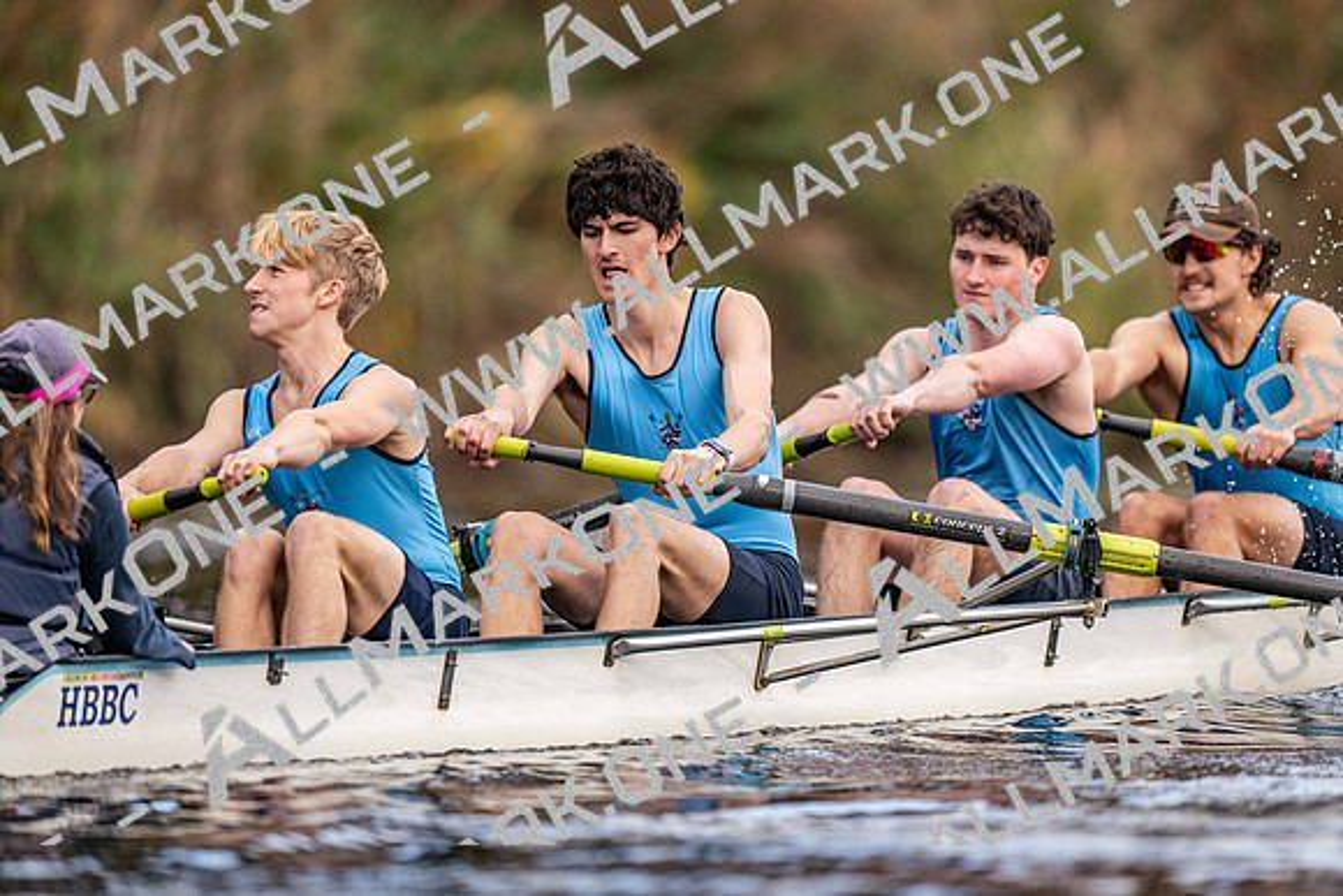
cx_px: 672
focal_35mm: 600
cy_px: 448
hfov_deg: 3.4
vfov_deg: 2.3
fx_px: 22388
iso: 1600
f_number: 4
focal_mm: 600
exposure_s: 1/2500
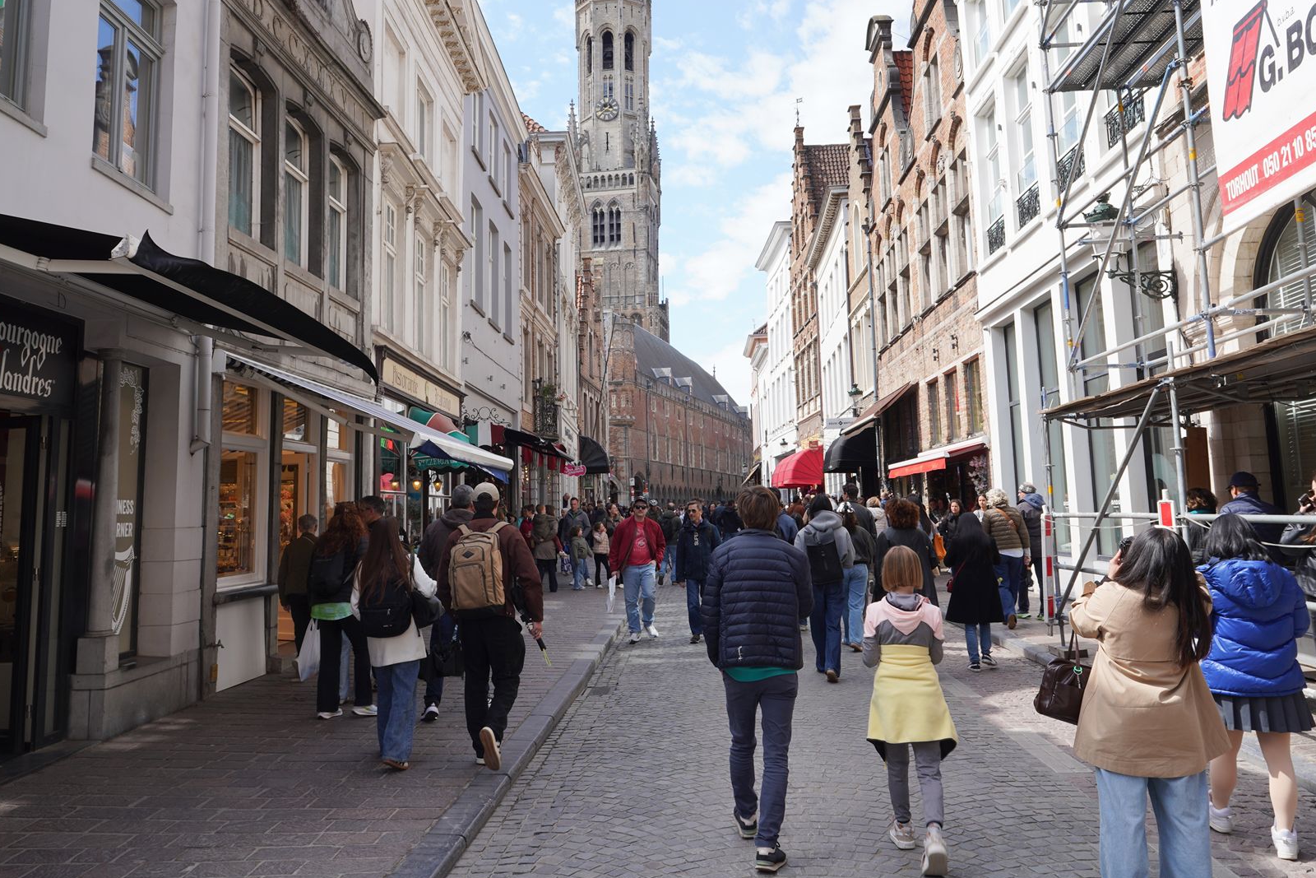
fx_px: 1097
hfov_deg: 61.9
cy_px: 344
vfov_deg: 43.4
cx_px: 630
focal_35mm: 30
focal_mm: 24
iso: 100
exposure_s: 1/100
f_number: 10
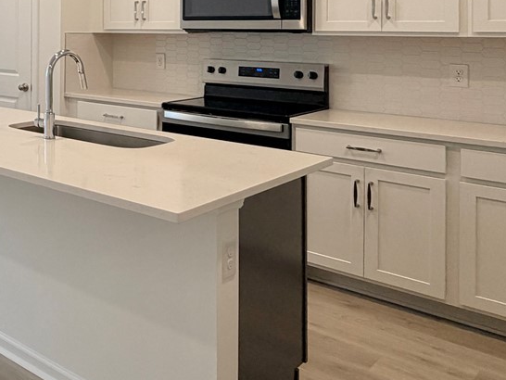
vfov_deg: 33.0
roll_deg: +0.2
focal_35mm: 41
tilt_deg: +0.0
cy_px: 24
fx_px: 600
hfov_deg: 36.7
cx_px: -82
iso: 125
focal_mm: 2.22
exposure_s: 1/120
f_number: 2.2
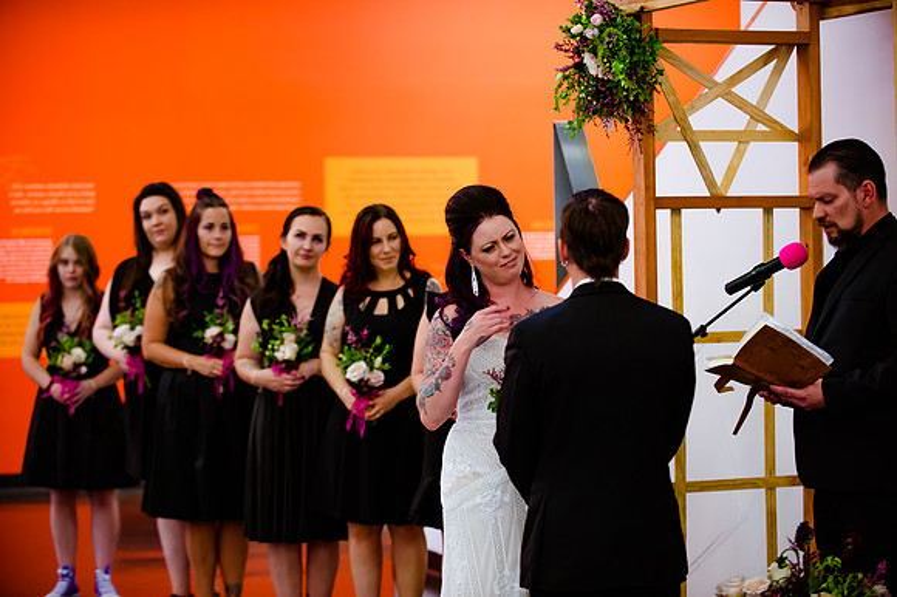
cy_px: 298
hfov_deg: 21.5
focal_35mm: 95
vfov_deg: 14.4
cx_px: 448
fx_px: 2366
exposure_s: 1/100
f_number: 2.8
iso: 2500
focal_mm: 95
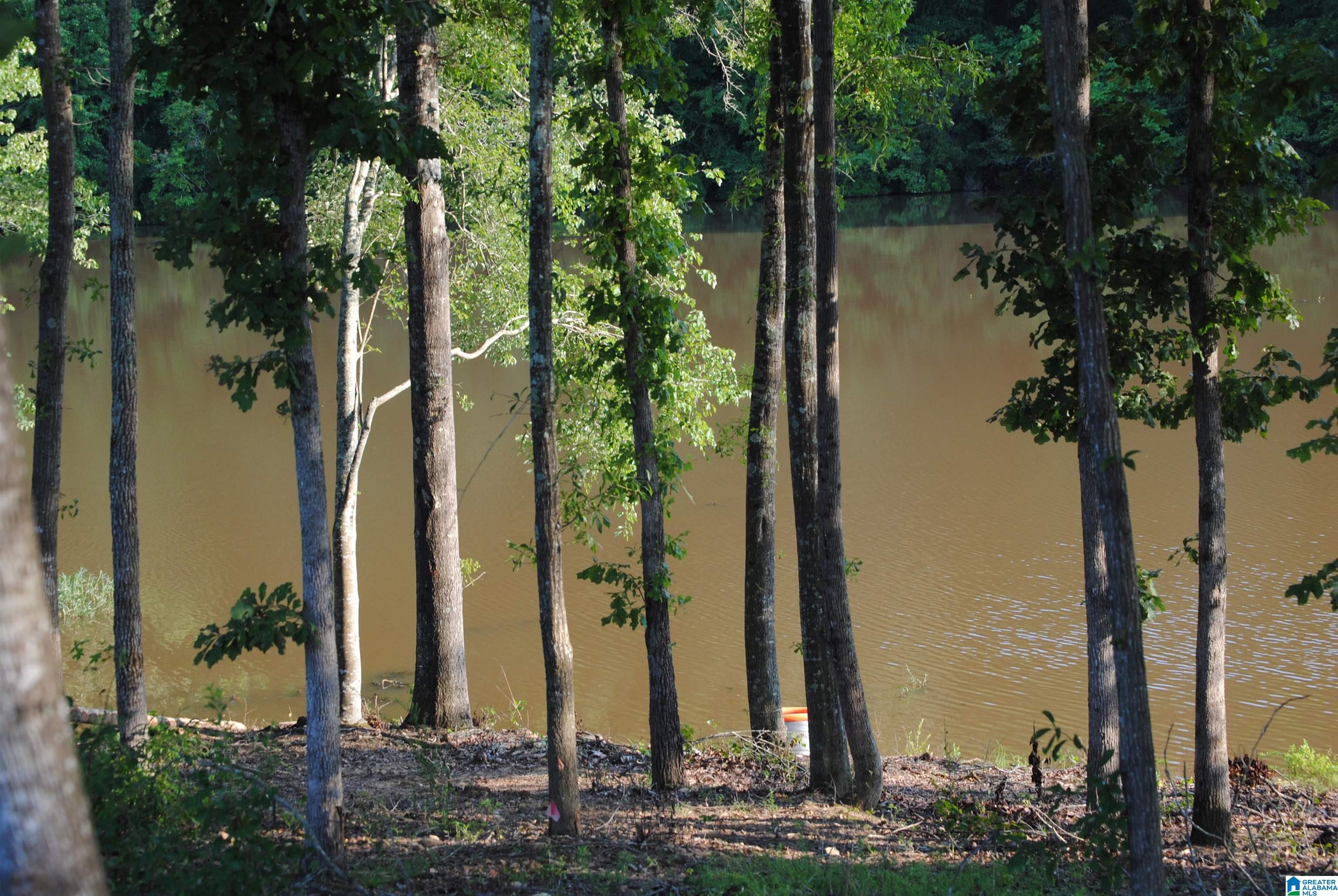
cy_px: 448
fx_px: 3070
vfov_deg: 16.6
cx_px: 669
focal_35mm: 82
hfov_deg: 24.6
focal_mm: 55
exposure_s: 1/125
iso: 180
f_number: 5.6
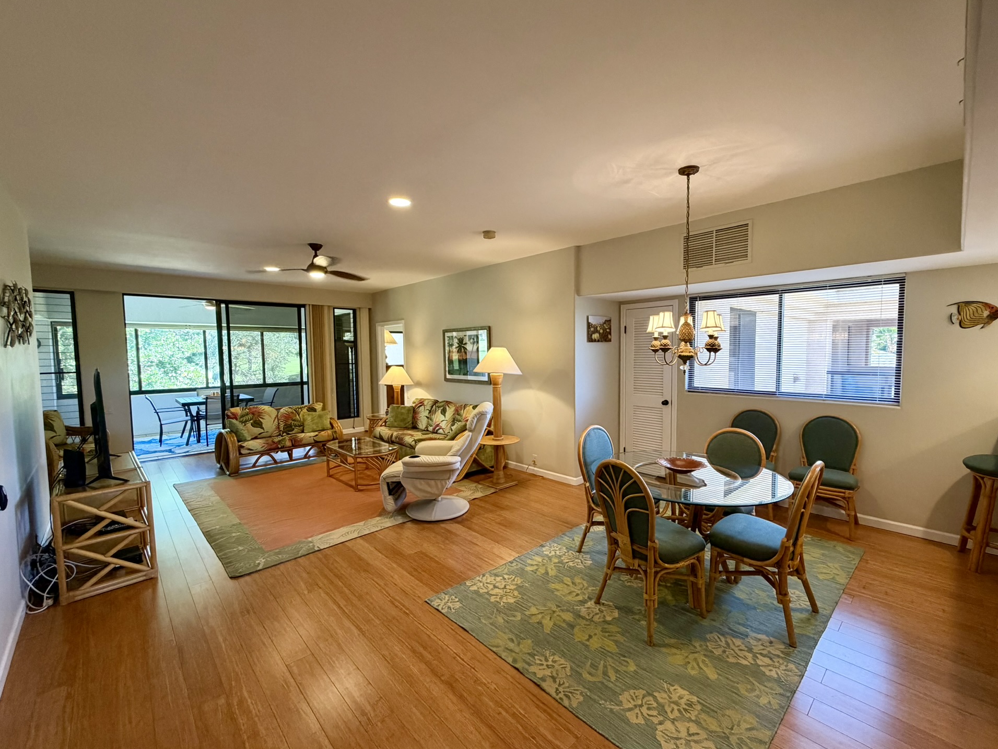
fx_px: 433
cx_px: 518
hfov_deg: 98.1
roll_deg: +0.6
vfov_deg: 81.8
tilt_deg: -3.6
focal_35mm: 15
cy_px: 379
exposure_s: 1/60
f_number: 2.2
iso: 250
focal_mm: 2.22
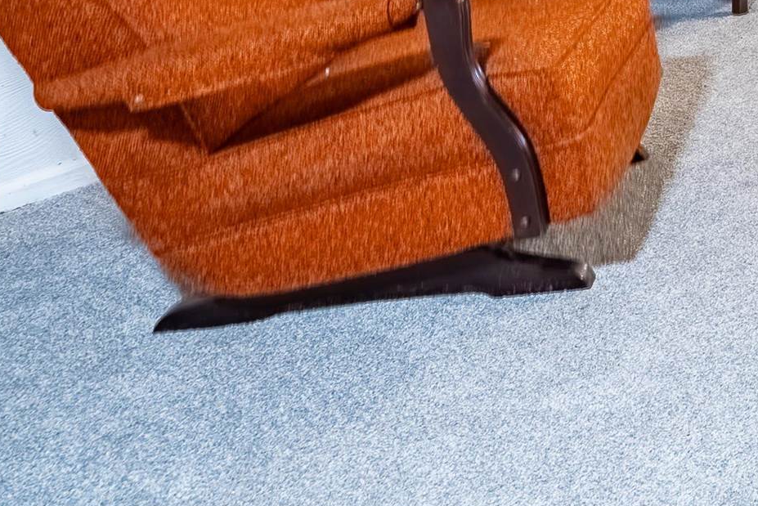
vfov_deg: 20.5
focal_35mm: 53
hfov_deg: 26.7
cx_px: 1142
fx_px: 1116
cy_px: -323
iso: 400
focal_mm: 16
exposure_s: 1/60
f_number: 8
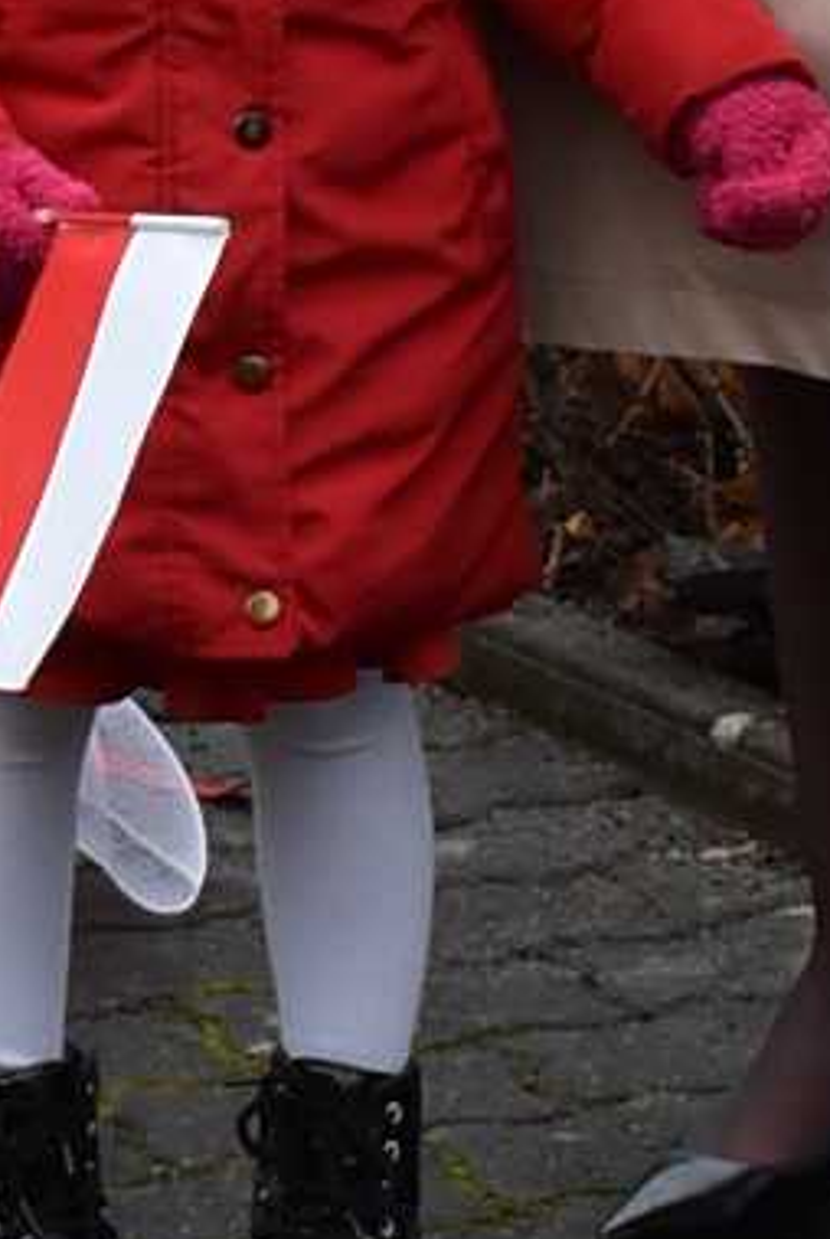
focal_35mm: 213
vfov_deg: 9.3
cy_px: -729
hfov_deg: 6.3
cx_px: -820
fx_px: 7339
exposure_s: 1/200
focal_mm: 18
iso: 400
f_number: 7.1
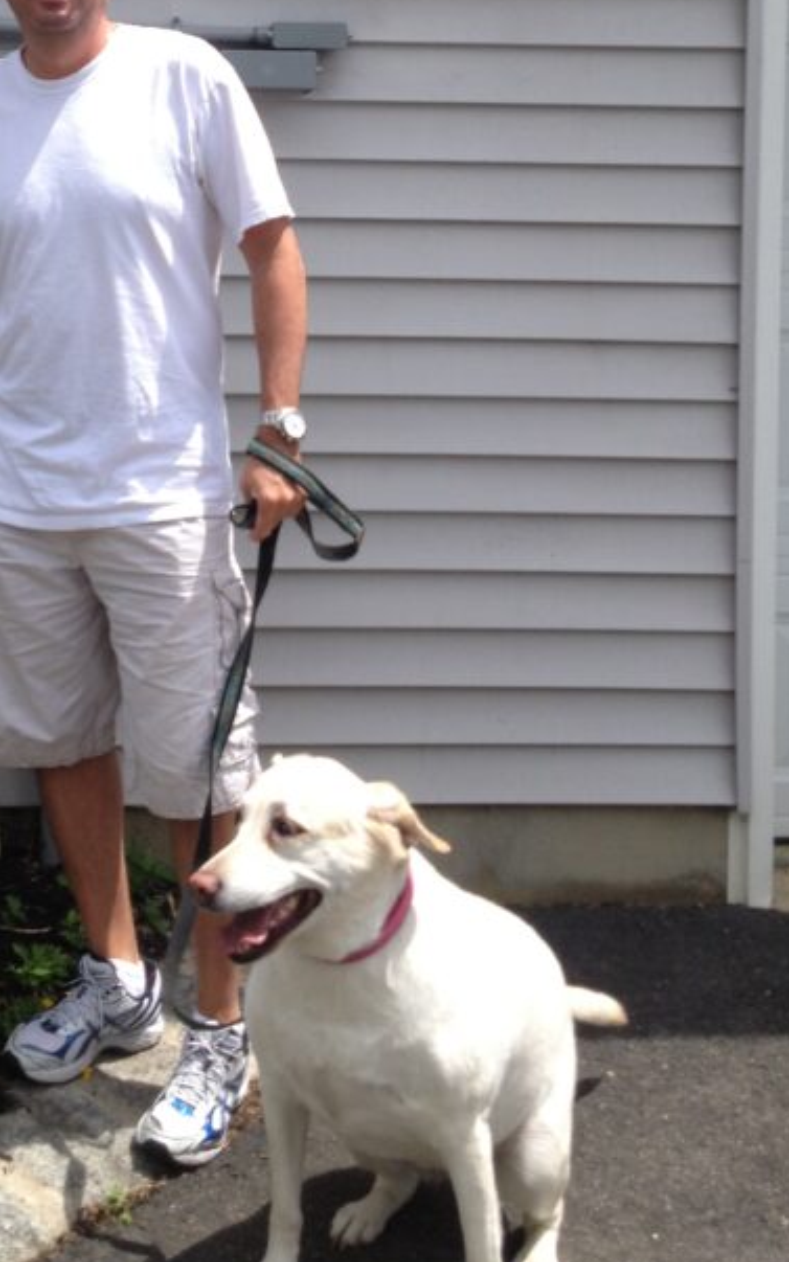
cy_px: 220
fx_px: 2167
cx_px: 132
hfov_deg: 20.4
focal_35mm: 63
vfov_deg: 31.5
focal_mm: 4.28
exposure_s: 1/1200
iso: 50
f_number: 2.4
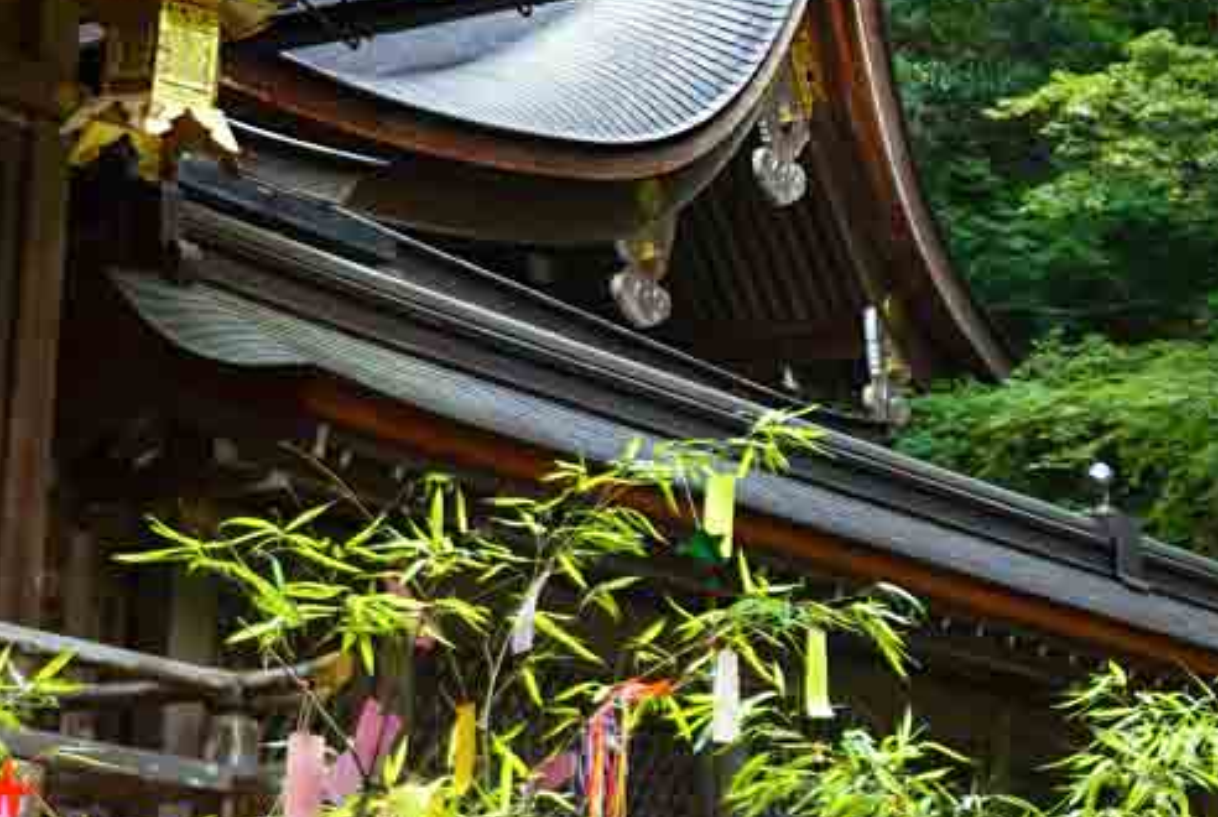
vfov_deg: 13.7
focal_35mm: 100
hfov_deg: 19.5
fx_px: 3389
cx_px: 1347
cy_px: 484
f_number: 4
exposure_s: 1/250
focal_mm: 15.28
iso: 640
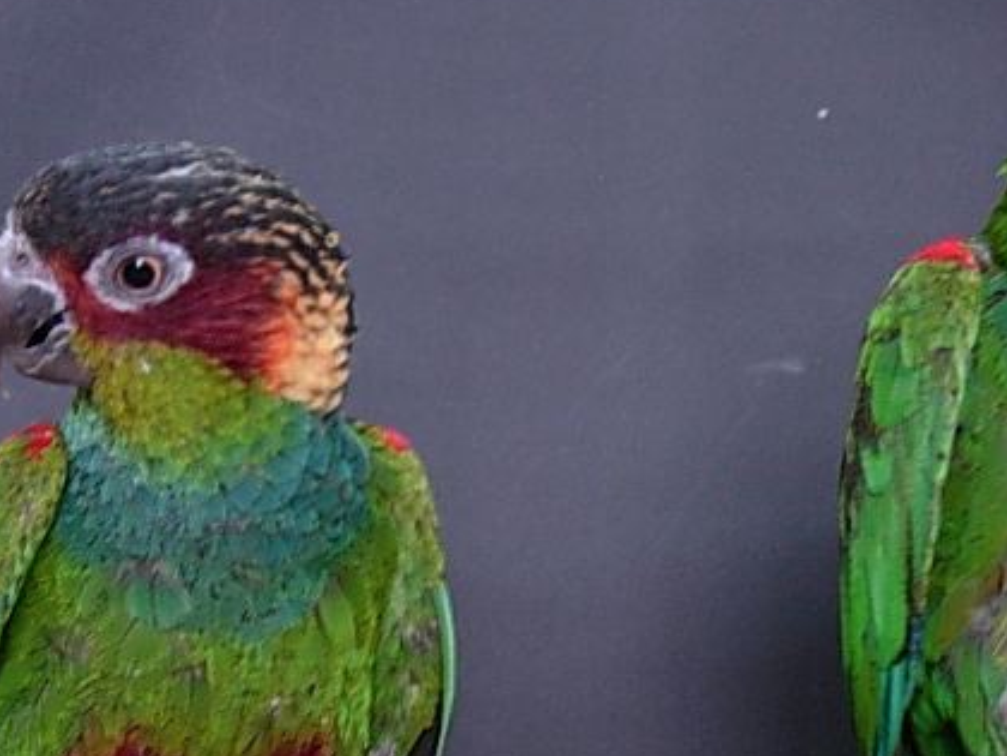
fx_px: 2909
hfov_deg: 19.6
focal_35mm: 100
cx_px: 472
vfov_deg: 14.5
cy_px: 770
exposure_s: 1/4
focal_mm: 8.5
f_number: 2.9
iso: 100
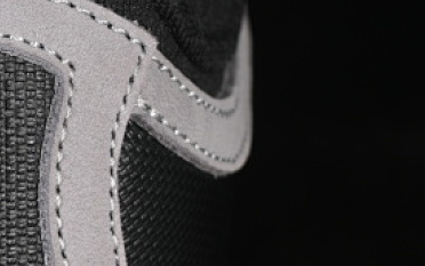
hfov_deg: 9.9
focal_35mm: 208
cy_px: 199
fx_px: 2416
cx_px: -51
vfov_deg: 6.3
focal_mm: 47
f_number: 6.3
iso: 160
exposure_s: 1/60
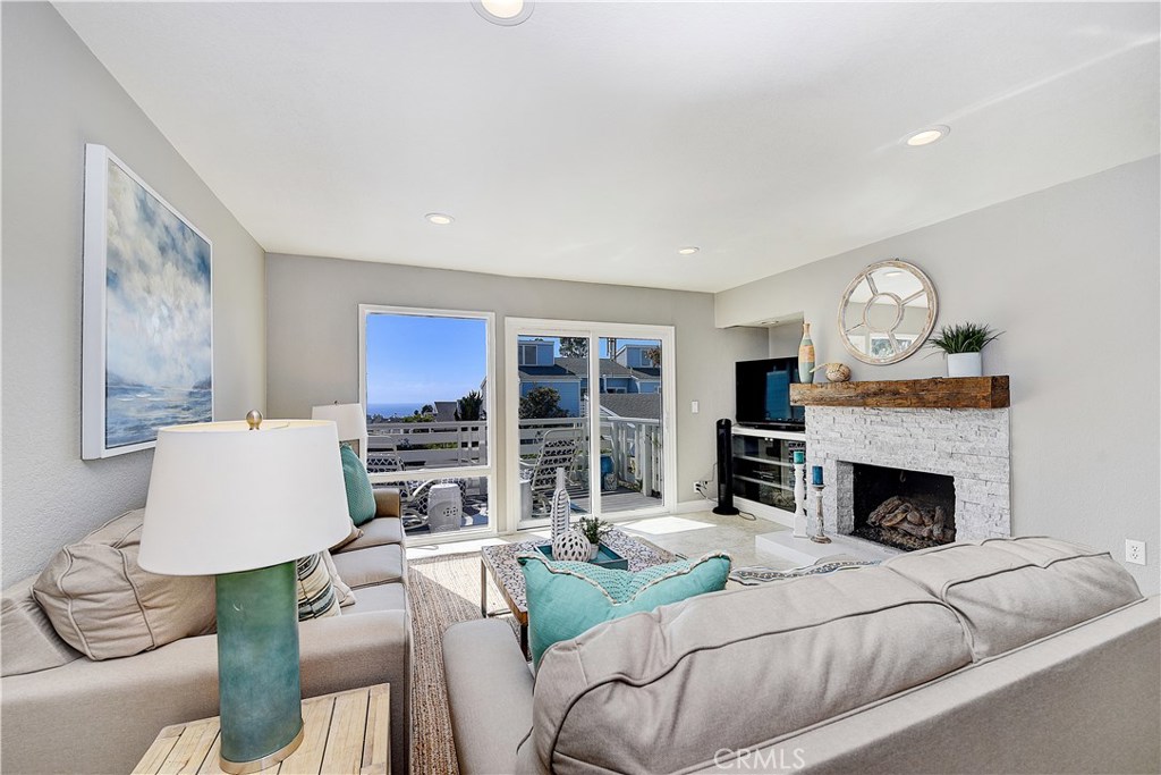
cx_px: 580
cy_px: 388
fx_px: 452
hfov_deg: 104.2
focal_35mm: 14
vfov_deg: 81.2
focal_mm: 14
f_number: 7.1
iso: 200
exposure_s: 1/320
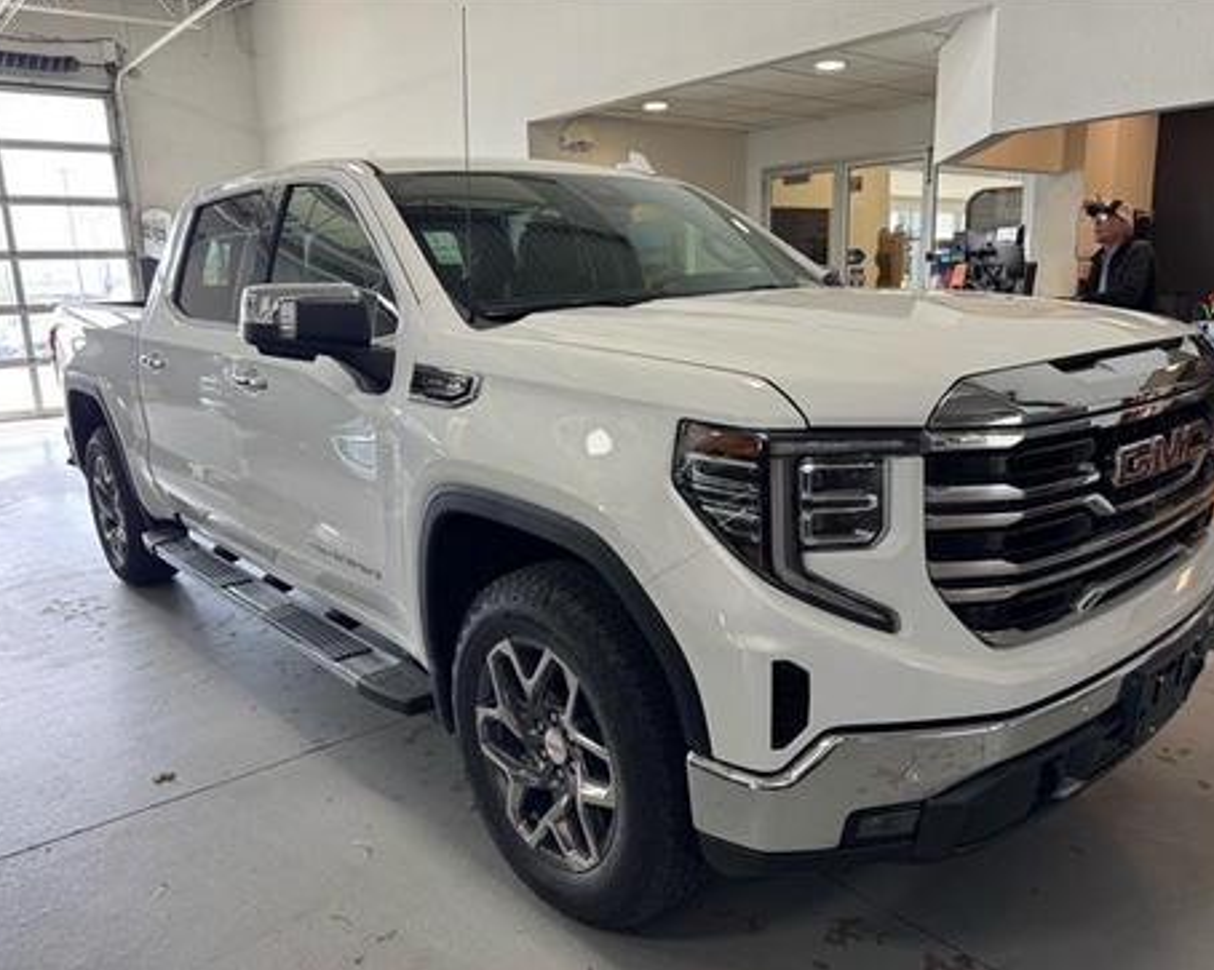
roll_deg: +2.1
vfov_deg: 54.9
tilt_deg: -13.4
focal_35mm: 26
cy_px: 494
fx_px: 934
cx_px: 631
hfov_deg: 66.0
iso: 100
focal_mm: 6.76
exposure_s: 1/120
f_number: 1.78
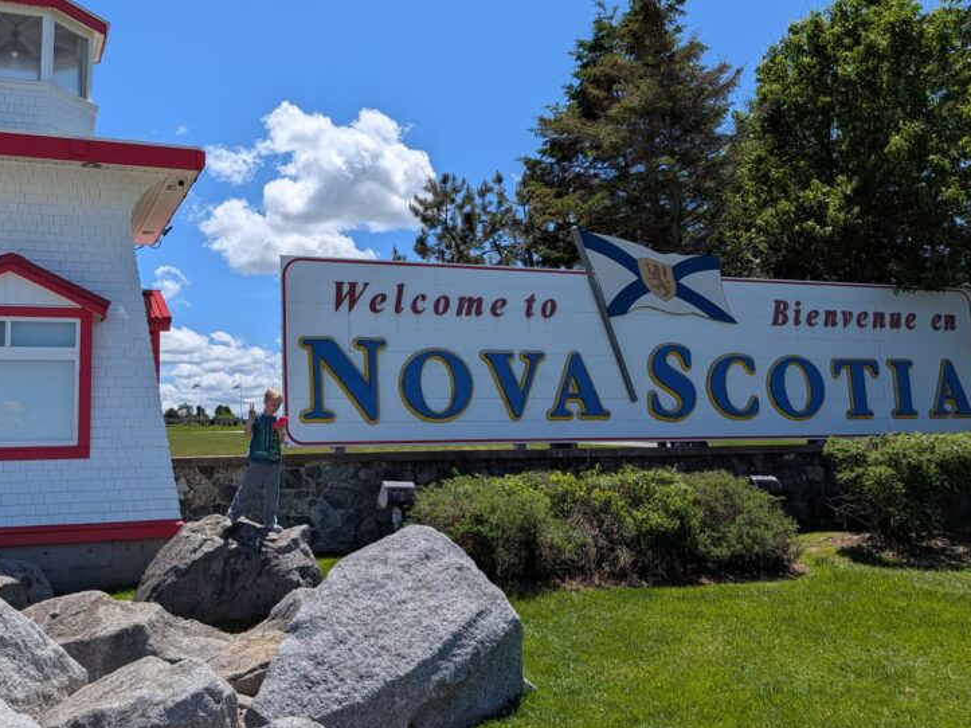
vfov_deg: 41.7
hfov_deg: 53.5
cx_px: 380
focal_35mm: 34
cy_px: 322
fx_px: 954
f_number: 1.7
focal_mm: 4.53
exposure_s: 1/2809
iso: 27
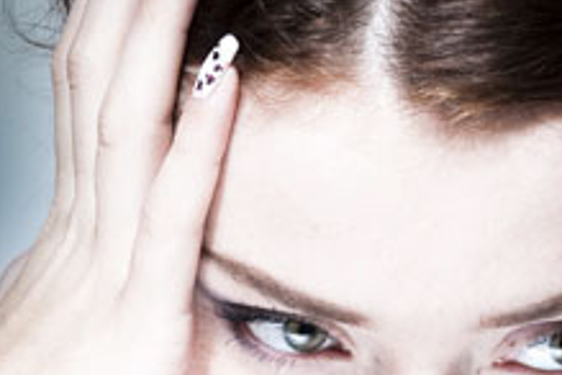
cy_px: 467
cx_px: 305
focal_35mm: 239
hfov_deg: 8.6
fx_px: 3731
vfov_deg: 5.7
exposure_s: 1/90
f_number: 8
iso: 100
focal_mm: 58
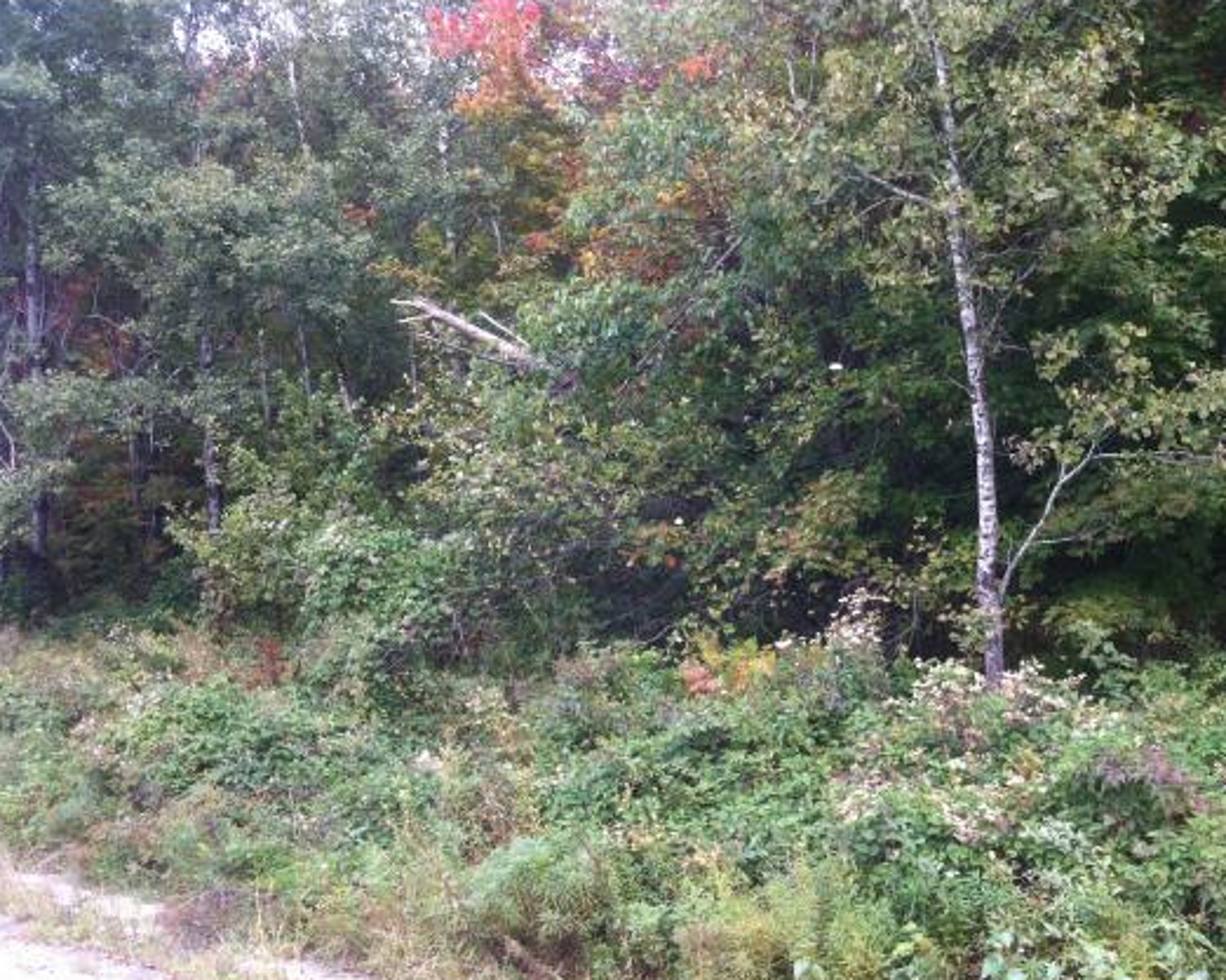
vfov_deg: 39.1
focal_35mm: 38
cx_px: 672
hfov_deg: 47.9
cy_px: 505
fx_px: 1378
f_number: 2.8
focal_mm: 3.85
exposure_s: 1/133
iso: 80
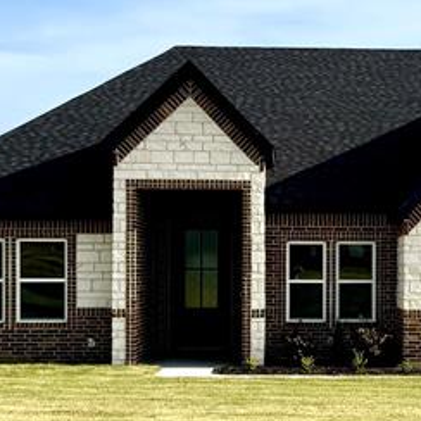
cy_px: 274
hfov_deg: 19.2
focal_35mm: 89
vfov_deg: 19.5
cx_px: 371
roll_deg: -0.6
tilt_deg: -0.9
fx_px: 1225
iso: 80
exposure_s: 1/5814
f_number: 1.78
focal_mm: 6.76
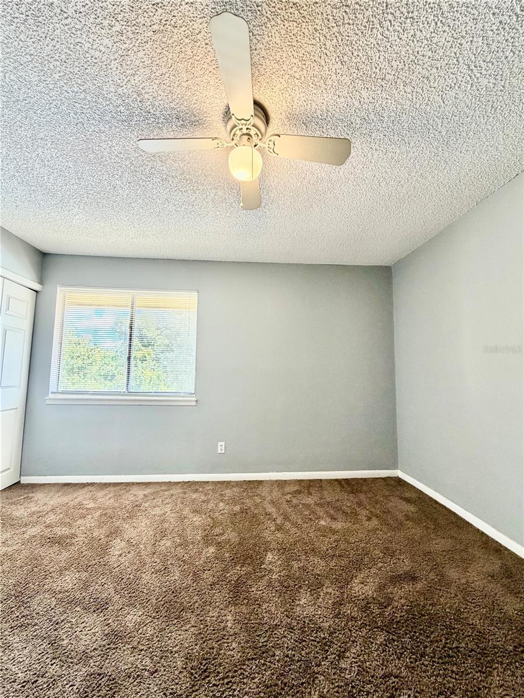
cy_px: 349
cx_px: 262
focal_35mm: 14
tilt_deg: +5.2
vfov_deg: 102.1
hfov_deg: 85.7
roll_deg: -1.0
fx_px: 283
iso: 250
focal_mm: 2.22
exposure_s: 1/121
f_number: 2.2
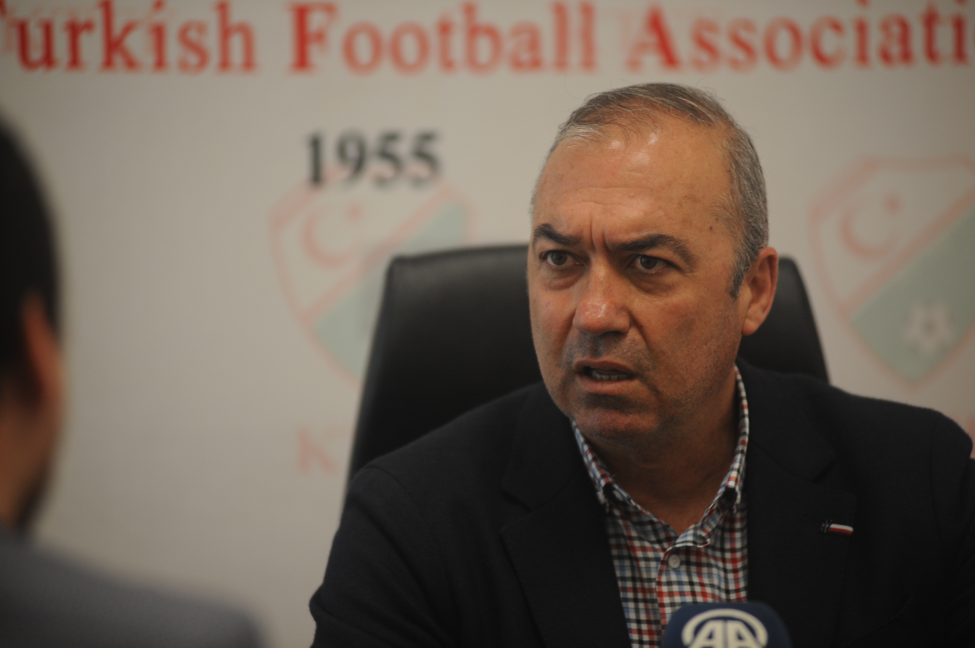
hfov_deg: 10.3
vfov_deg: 6.9
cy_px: 324
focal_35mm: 200
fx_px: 5413
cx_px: 488
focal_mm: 200
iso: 1000
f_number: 2.8
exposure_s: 1/160
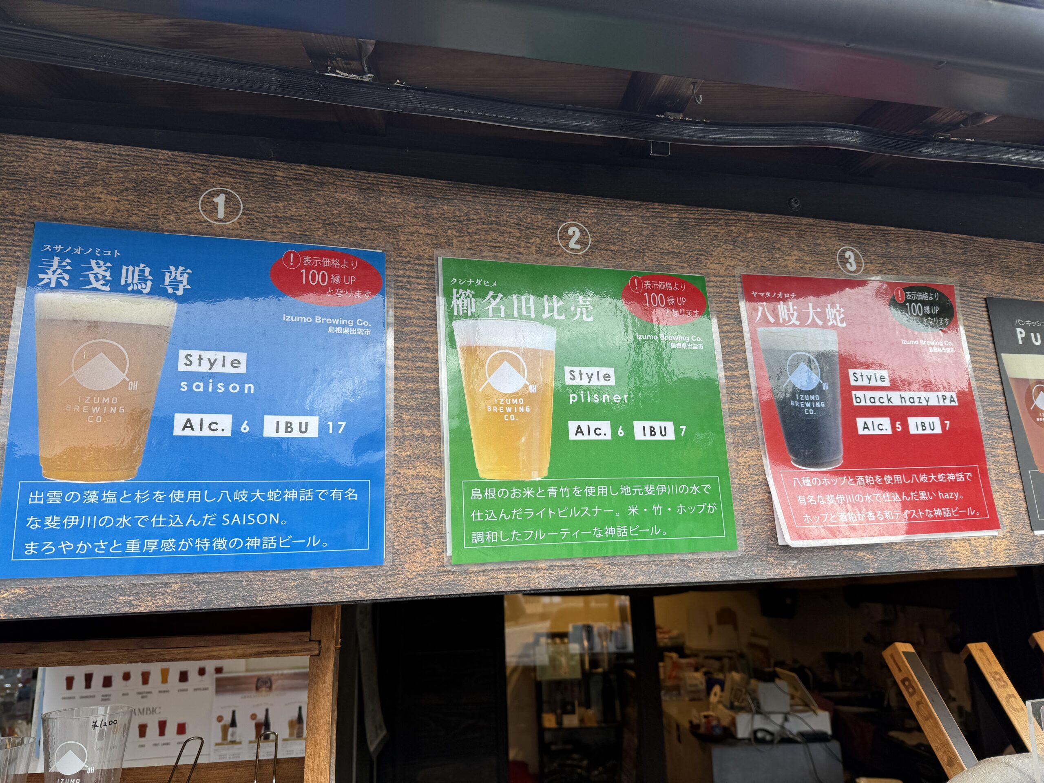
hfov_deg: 71.6
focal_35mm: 24
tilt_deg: +14.4
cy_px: 392
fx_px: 724
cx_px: 522
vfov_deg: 56.8
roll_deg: +1.4
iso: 80
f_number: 1.78
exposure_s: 1/397
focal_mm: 6.76
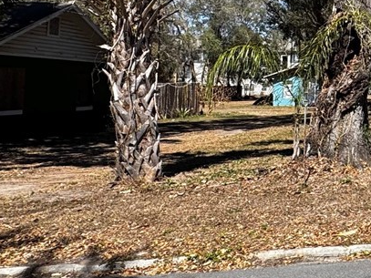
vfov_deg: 26.0
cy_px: 52
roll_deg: +0.6
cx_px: 537
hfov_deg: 26.6
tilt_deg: +6.6
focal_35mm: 55
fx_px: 589
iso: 40
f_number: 2.2
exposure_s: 1/1034
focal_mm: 2.22
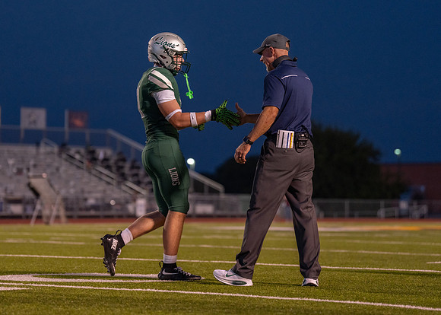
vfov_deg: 10.2
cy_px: 142
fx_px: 1758
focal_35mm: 140
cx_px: 206
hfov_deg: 14.3
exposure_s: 1/640
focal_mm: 119
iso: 1600
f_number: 2.8
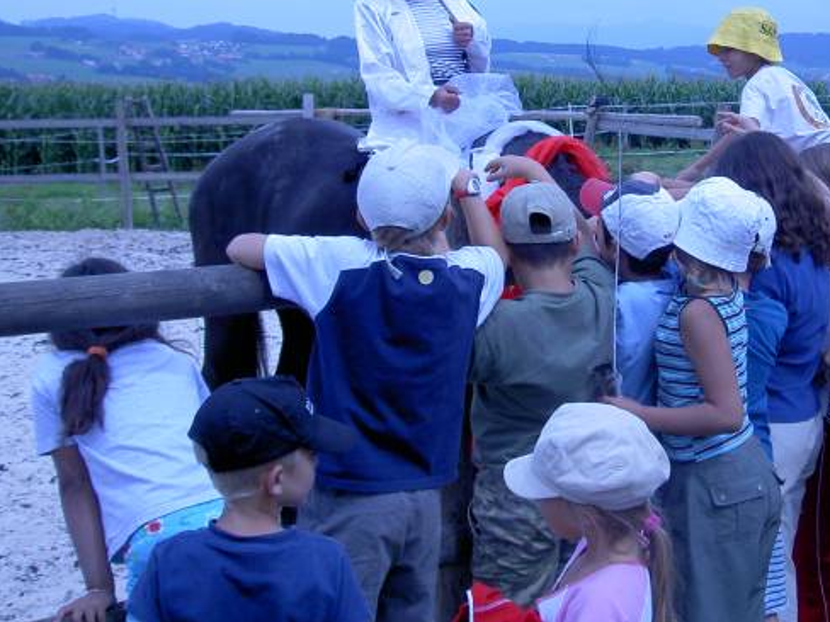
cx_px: 622
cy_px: 184
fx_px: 1535
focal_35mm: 64
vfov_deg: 22.8
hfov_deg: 29.8
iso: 100
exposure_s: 1/500
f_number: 4.7
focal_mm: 8
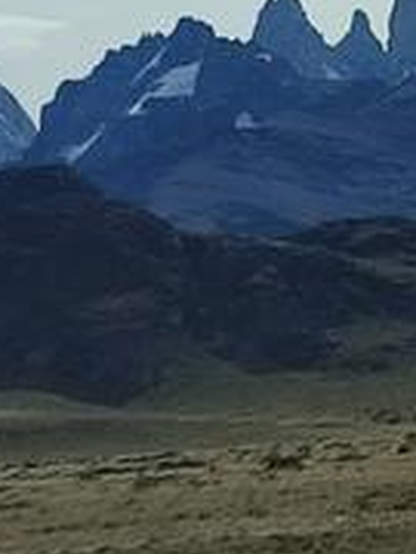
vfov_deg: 20.9
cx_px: 672
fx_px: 1426
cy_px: -62
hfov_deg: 15.1
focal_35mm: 89
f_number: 1.9
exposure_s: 1/1700
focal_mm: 6.04
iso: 51
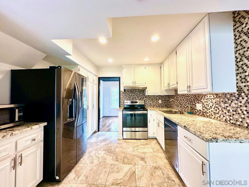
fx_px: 101
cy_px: 94
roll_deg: -0.5
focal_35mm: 14
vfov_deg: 85.7
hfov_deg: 102.1
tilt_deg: +2.1
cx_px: 124
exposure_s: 1/120
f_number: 2.2
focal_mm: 2.22
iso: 160
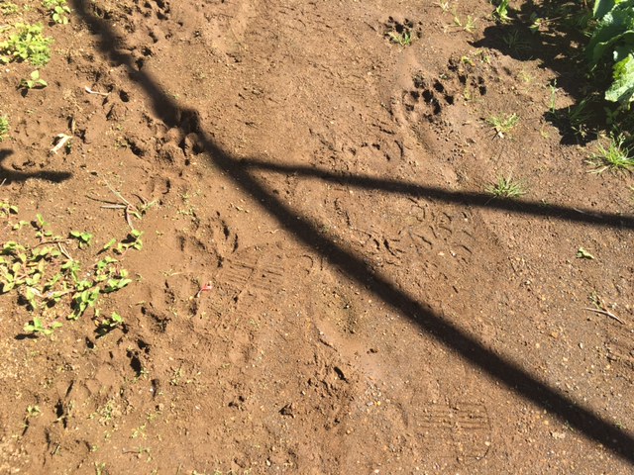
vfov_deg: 48.2
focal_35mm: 29
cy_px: 238
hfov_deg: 61.7
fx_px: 531
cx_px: 317
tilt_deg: -51.9
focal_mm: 4.15
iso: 25
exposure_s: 1/538
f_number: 2.2
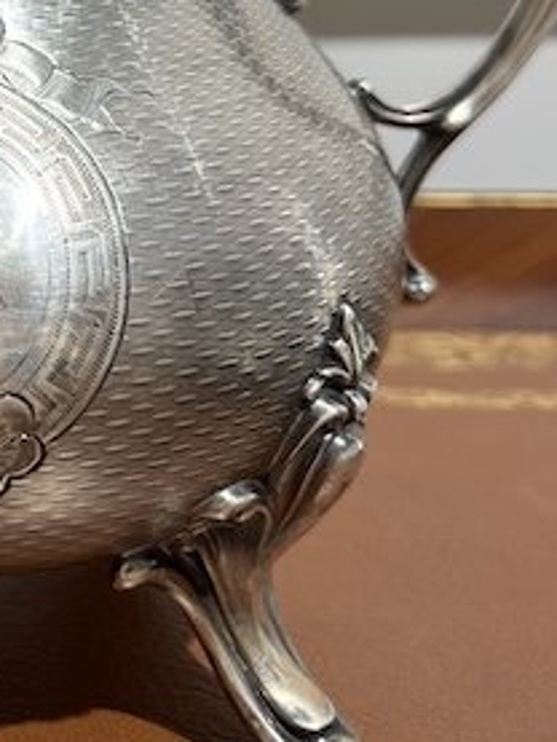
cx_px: -94
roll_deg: +0.5
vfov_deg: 24.5
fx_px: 1608
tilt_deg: -9.1
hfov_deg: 18.7
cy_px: -40
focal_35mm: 75
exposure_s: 1/97
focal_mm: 5.1
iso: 40
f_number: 1.6
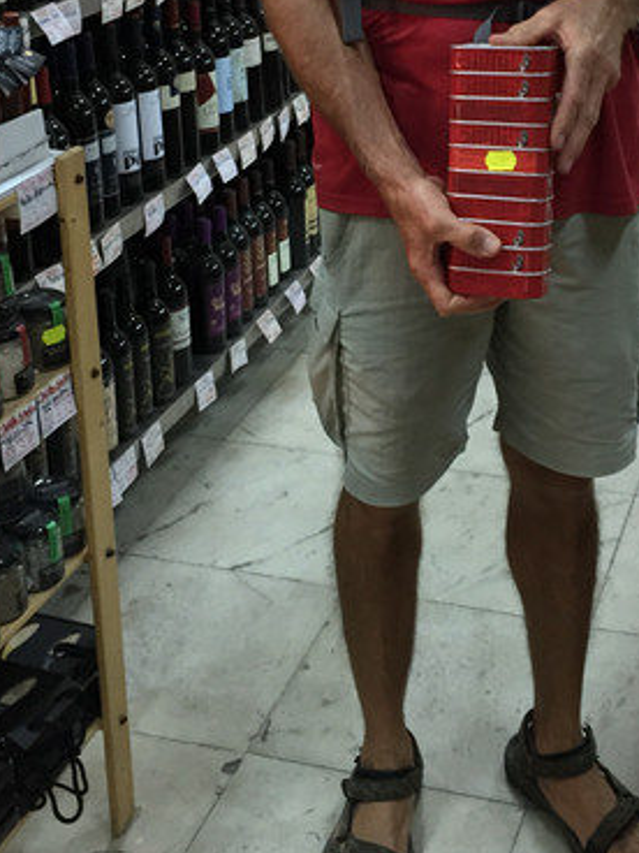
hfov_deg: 23.1
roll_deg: +2.2
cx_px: 461
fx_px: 1551
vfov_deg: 29.9
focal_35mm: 63
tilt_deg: -17.0
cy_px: 155
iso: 160
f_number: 2.2
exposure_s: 1/33
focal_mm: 4.15
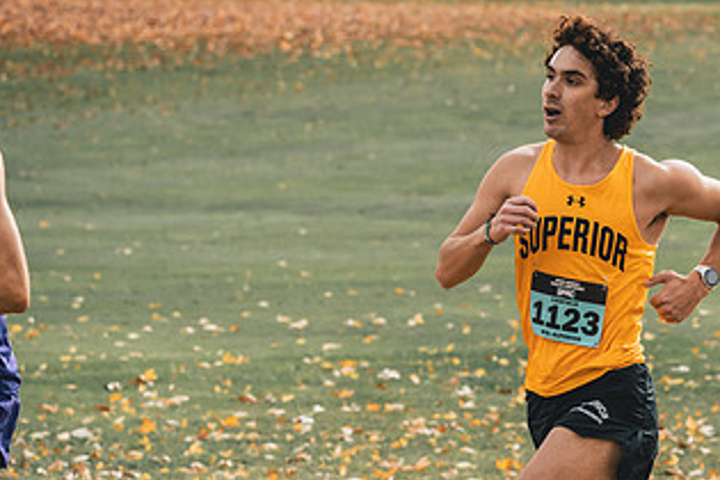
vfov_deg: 4.6
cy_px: 340
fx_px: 5980
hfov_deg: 6.9
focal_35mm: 299
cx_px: 525
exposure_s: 1/1250
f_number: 6.3
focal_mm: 154
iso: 400
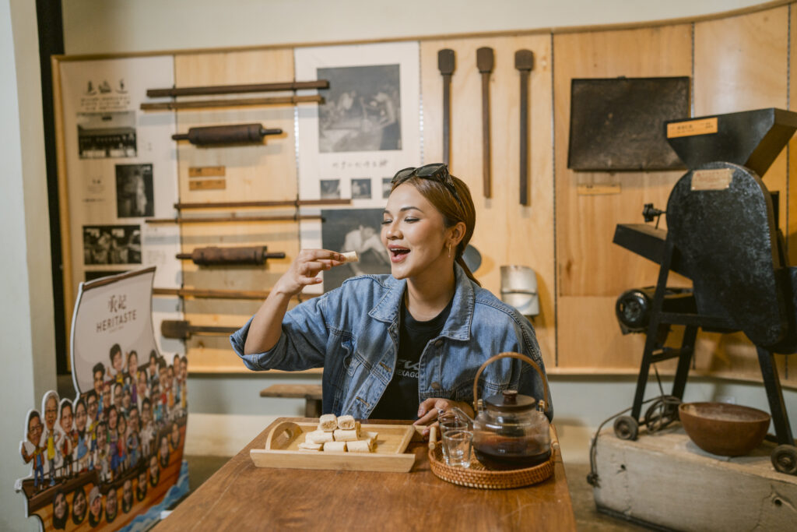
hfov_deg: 54.4
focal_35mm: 35
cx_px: 398
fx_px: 775
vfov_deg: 37.9
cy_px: 266
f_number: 2.5
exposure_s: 1/200
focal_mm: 35
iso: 320
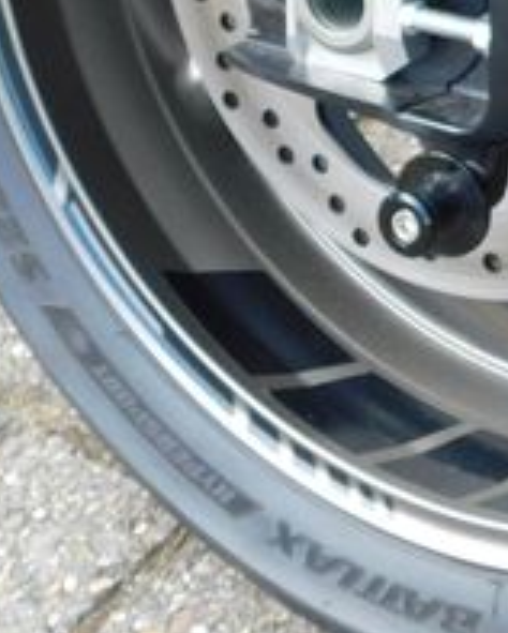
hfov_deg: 13.2
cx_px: 621
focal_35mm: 114
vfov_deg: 16.6
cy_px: 48
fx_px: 2139
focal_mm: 6.3
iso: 125
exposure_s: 1/100
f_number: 3.5
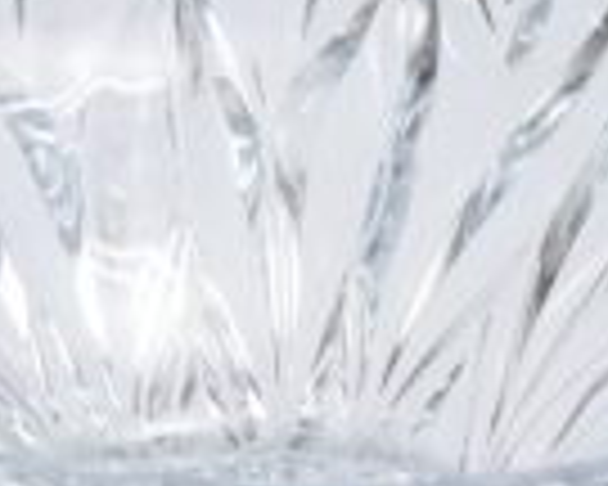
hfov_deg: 9.2
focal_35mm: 210
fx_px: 3779
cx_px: 230
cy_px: 254
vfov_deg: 7.4
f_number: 16
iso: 6400
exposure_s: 1/160
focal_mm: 70
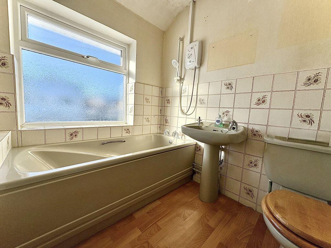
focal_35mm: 14
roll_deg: -3.8
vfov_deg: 85.7
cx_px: 166
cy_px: 124
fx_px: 134
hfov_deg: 102.1
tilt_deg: -5.1
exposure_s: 1/741
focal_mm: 2.22
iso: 50
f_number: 2.2
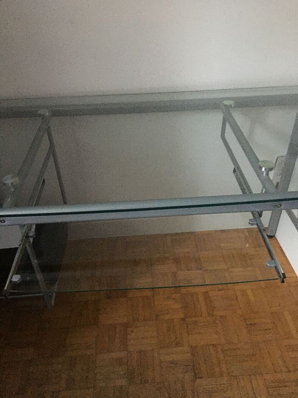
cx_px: 149
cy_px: 199
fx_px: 333
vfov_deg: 61.7
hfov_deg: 48.2
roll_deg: +0.3
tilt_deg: -38.3
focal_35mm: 29
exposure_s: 1/17
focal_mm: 4.15
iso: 500
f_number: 2.2
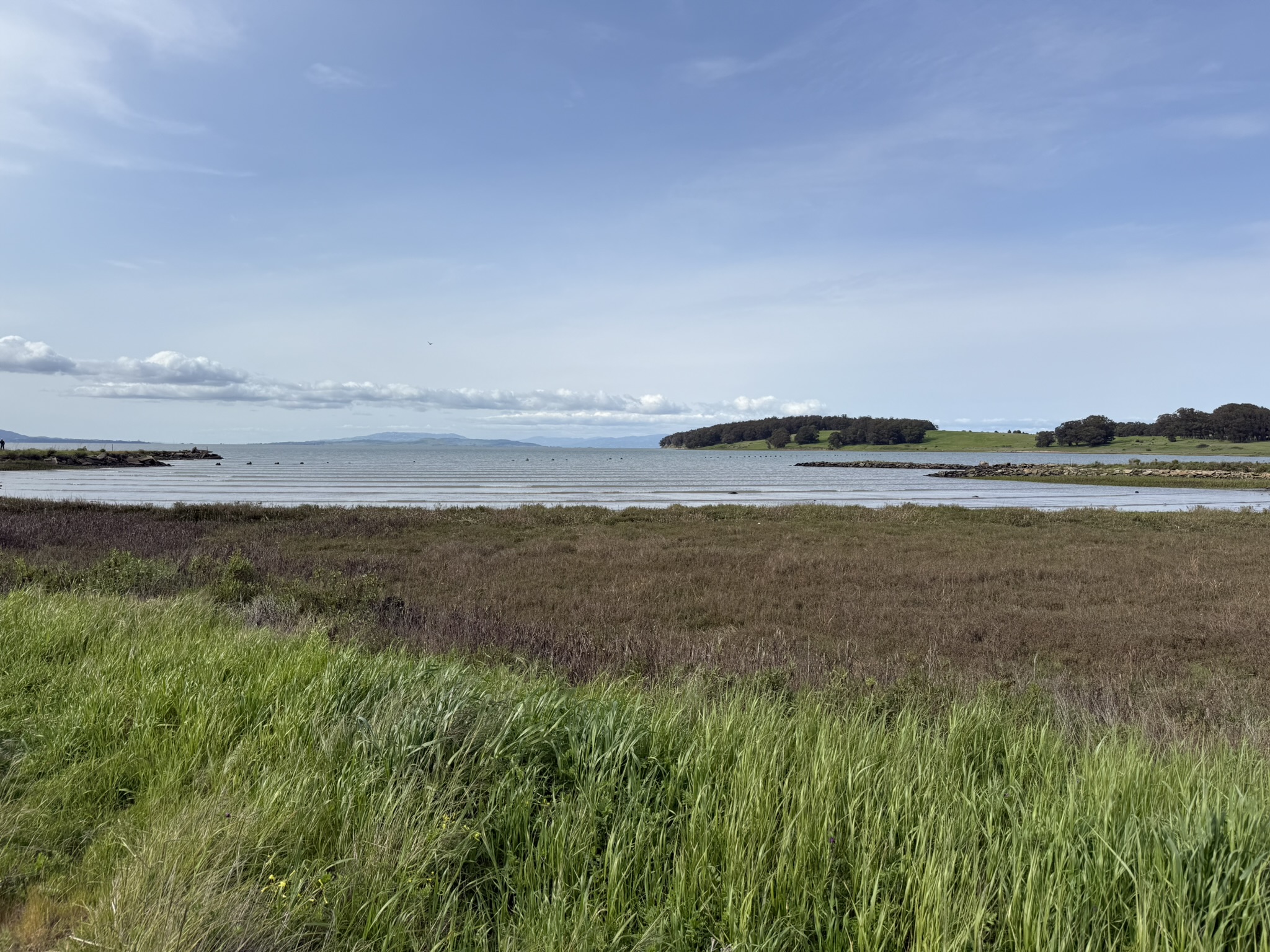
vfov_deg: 56.8
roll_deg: -0.3
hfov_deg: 71.6
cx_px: 635
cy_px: 476
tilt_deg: -2.3
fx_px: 881
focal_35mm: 24
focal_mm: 6.76
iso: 80
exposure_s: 1/6711
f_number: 1.78
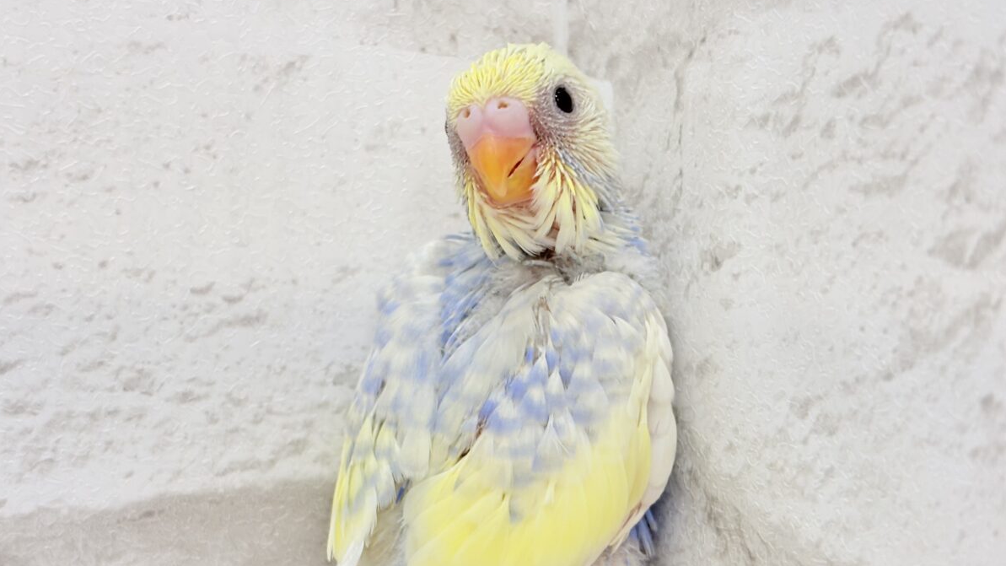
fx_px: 1520
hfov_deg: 36.6
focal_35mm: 57
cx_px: 502
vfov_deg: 21.1
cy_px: 340
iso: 100
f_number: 1.6
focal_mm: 5.96
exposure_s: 1/100
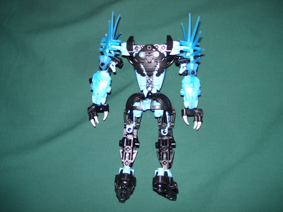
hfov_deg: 51.4
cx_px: 142
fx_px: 294
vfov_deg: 39.7
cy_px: 106
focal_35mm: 36
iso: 80
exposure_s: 1/60
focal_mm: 6
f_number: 2.7
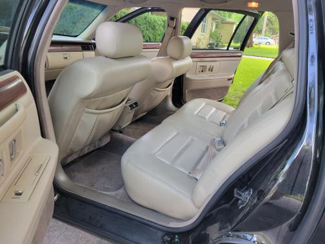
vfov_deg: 53.1
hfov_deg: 67.3
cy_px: 122
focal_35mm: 26
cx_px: 162
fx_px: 244
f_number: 1.8
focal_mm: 5.4
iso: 160
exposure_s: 1/120
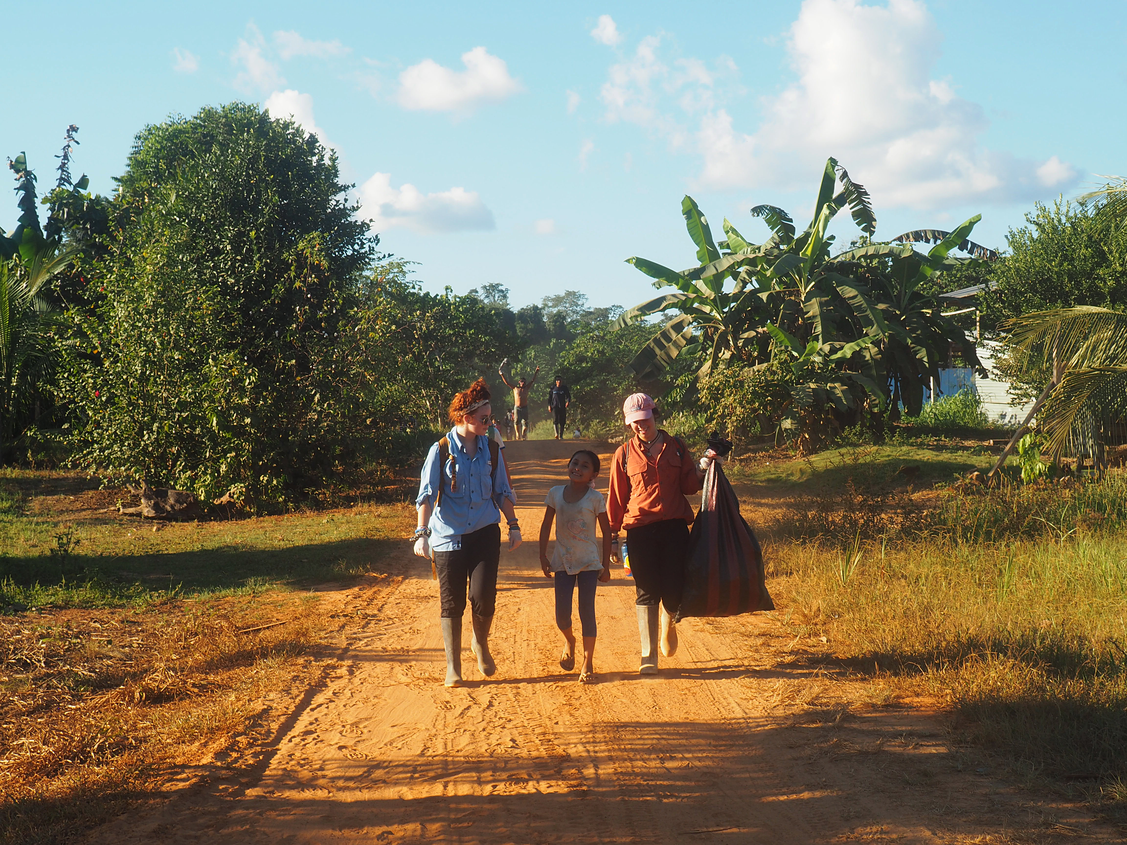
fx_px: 1823
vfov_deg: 26.1
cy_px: 422
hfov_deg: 34.3
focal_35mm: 56
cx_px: 564
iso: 200
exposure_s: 1/200
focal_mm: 28
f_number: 8
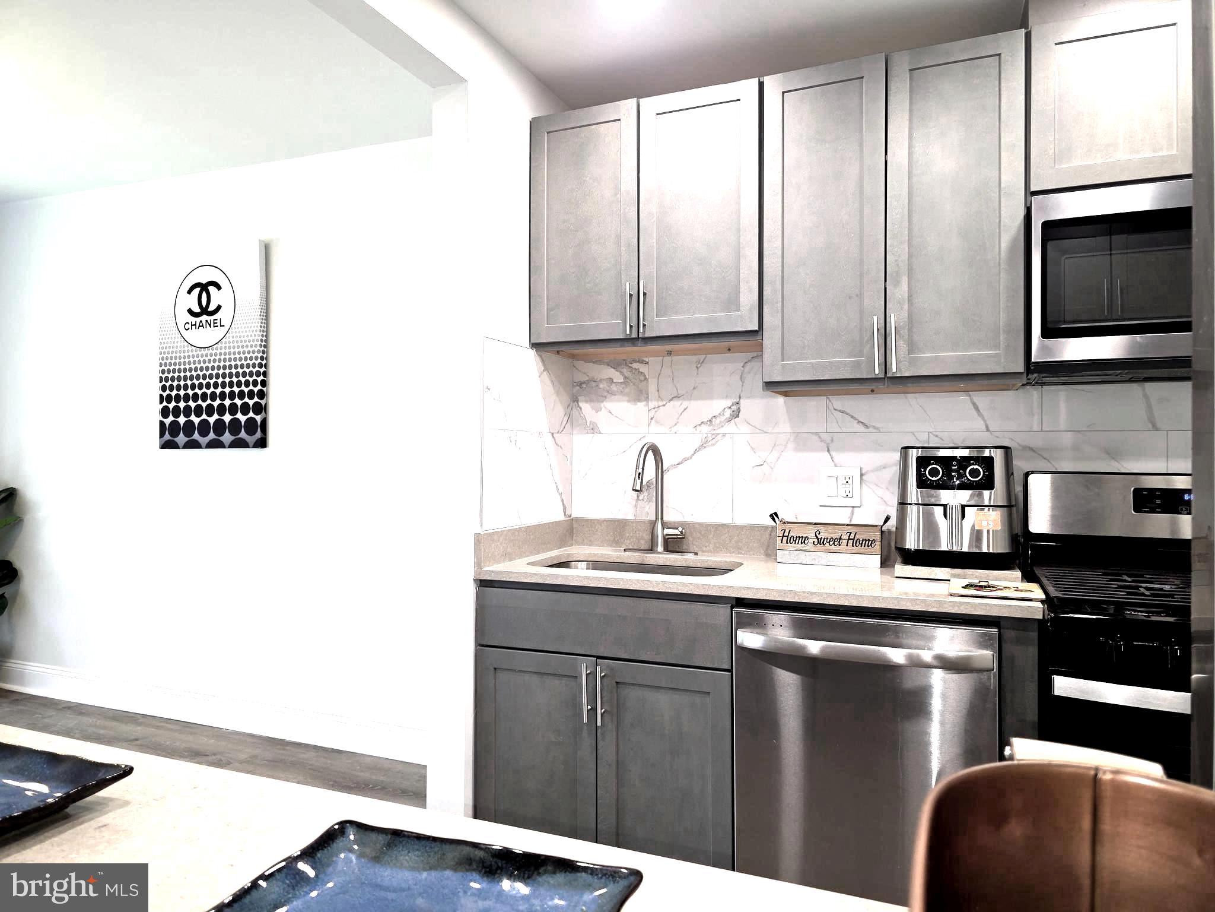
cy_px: 456
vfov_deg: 58.9
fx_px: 807
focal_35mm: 23
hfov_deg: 73.9
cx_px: 608
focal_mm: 6.3
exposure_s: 1/60
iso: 100
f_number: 1.7
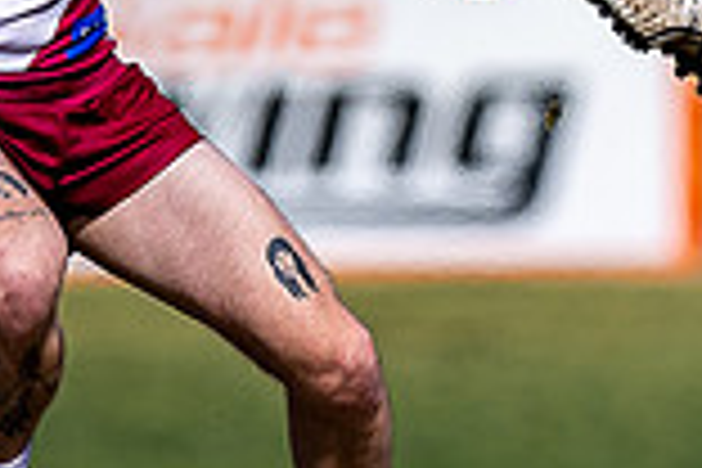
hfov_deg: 0.6
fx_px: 69142
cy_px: -134
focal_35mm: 3546
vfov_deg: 0.4
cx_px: 1071
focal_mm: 500
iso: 125
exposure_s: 1/2500
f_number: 4
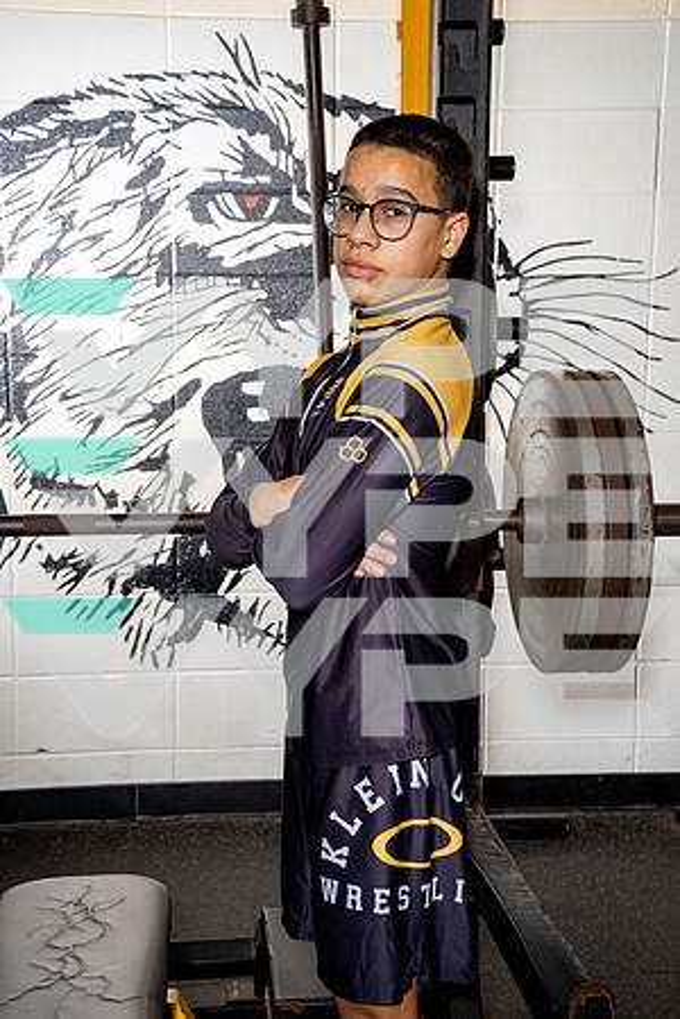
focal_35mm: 55
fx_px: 1558
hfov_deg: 24.6
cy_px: 510
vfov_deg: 36.2
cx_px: 340
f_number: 8
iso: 100
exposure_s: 1/200
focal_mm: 55
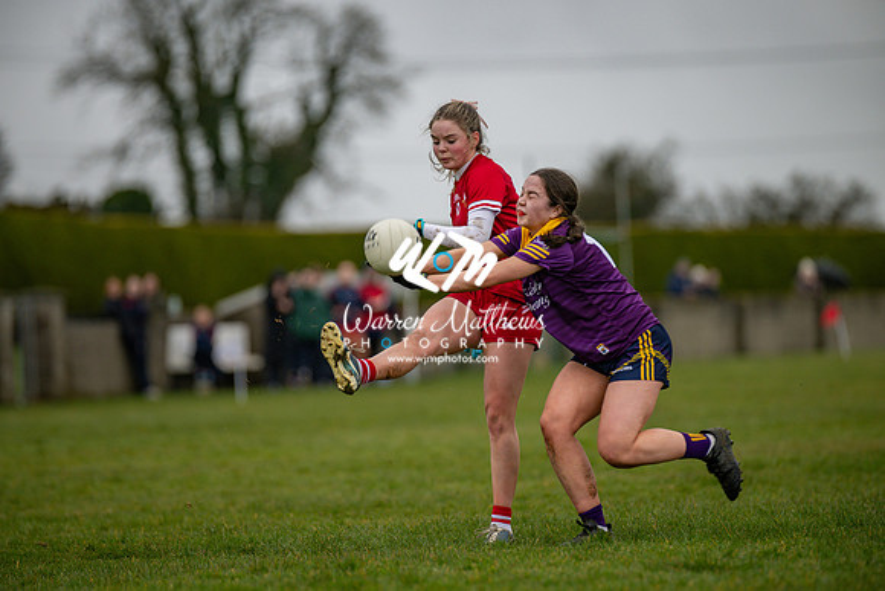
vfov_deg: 5.1
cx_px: 442
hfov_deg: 7.6
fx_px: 6639
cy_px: 296
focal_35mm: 270
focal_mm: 270
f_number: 2.8
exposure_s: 1/1000
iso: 320
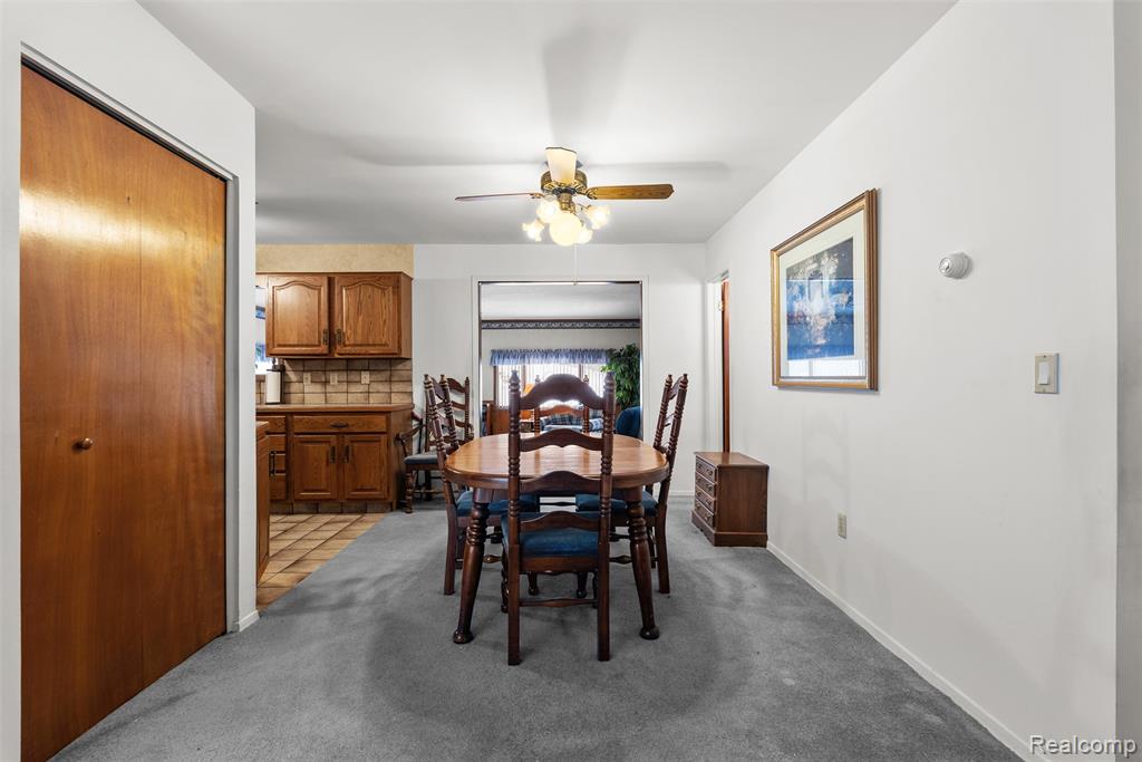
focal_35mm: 16
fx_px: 523
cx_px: 571
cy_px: 381
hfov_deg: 95.0
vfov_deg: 72.1
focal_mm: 16.5
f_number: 8
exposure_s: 1/1.25
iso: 250
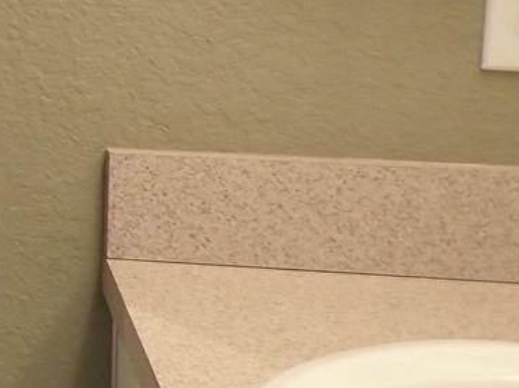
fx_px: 1603
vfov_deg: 13.3
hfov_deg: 14.8
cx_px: -551
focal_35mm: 107
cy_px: -121
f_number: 2
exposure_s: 1/60
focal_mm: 4.5
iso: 200
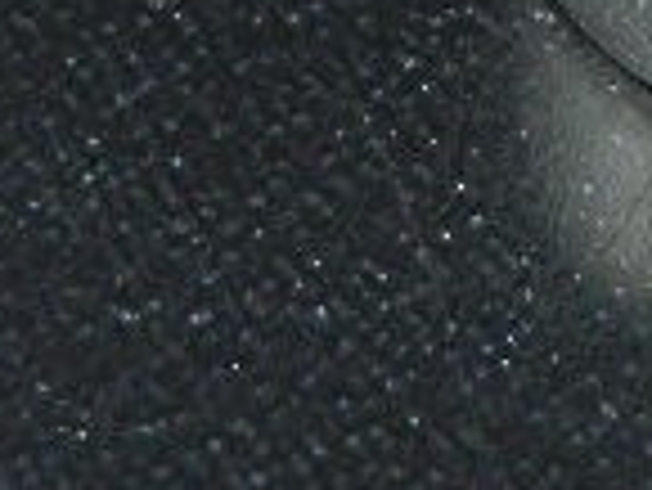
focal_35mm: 260
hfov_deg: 7.5
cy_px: -301
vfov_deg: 5.7
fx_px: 4901
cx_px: 904
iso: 800
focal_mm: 10.6
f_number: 8
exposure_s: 1/30
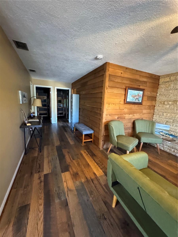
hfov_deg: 85.7
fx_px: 96
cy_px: 118
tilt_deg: -6.4
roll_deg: -1.5
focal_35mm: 14
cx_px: 89
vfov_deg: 102.1
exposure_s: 1/40
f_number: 2.2
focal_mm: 2.22
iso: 1250
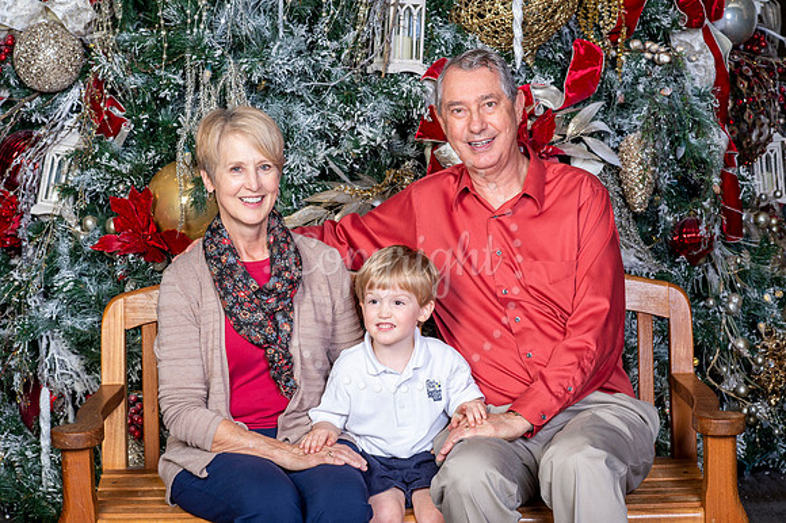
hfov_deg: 23.9
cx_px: 393
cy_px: 262
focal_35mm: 85
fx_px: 1855
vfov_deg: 16.1
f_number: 8
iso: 400
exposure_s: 1/125
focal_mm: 85
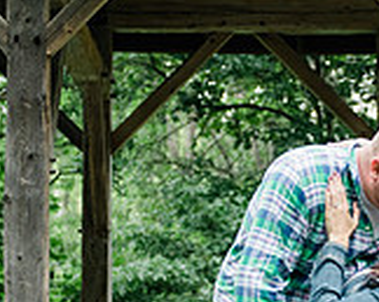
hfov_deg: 11.0
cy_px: 296
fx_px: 1959
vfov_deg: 8.8
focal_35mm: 175
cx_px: 283
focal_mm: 52
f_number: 2.8
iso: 500
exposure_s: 1/200
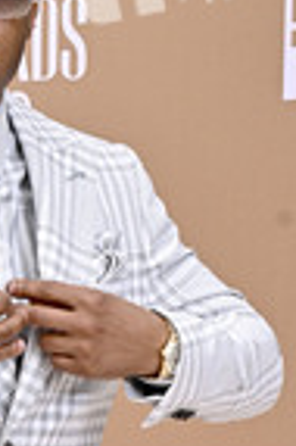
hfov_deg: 7.4
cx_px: -56
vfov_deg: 11.1
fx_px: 2275
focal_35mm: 184
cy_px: 418
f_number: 10
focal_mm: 66
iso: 400
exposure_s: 1/320
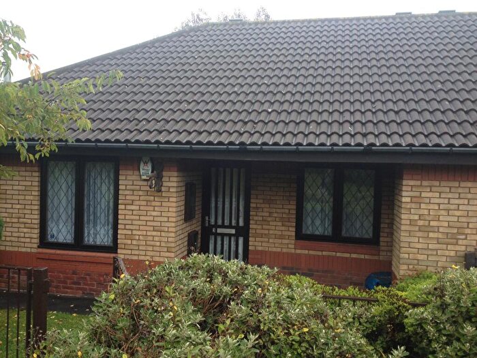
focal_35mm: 35
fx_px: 482
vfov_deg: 40.7
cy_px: 179
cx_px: 238
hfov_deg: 52.6
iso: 50
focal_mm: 4.28
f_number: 2.4
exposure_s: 1/161
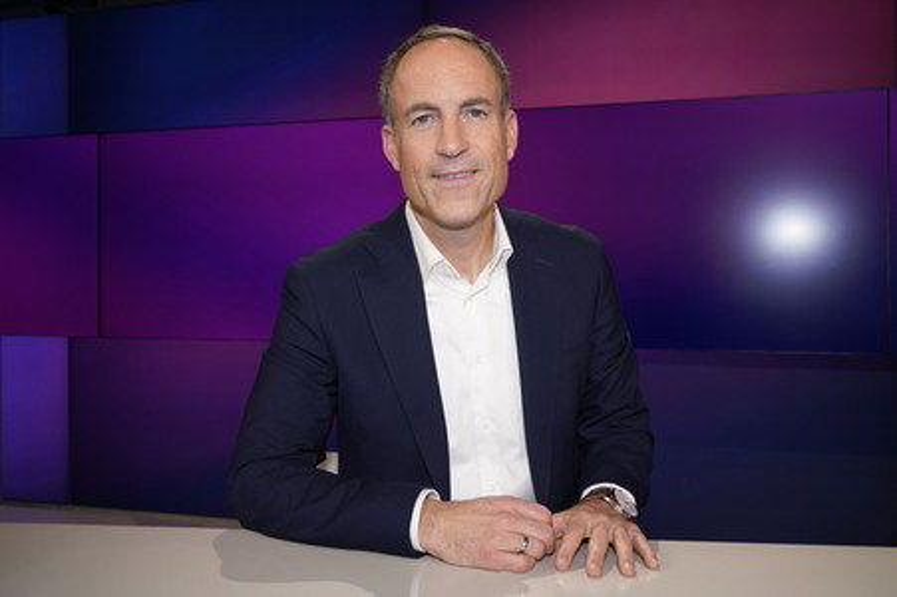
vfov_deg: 37.8
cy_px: 298
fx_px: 871
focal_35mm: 35
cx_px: 448
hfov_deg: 54.5
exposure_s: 1/125
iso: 1600
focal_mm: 35
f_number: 5.6
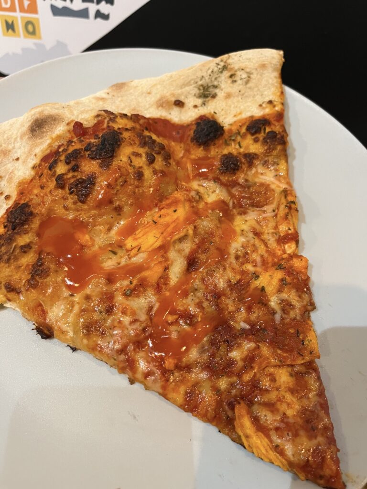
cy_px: 244
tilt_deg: -38.9
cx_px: 184
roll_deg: -4.0
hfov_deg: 53.1
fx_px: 368
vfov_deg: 67.3
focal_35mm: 26
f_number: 1.6
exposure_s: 1/50
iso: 500
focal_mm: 5.1
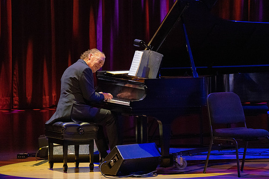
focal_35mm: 417
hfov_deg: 4.9
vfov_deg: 3.3
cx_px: 116
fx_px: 3117
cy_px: 77
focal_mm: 364
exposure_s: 1/250
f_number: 6.3
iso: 8000
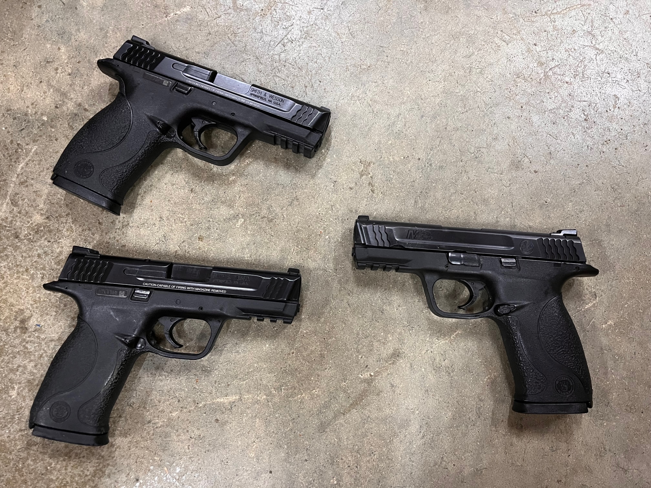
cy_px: 244
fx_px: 489
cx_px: 326
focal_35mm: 26
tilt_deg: -81.6
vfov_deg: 53.1
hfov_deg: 67.3
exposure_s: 1/40
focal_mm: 5.1
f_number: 1.6
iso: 500
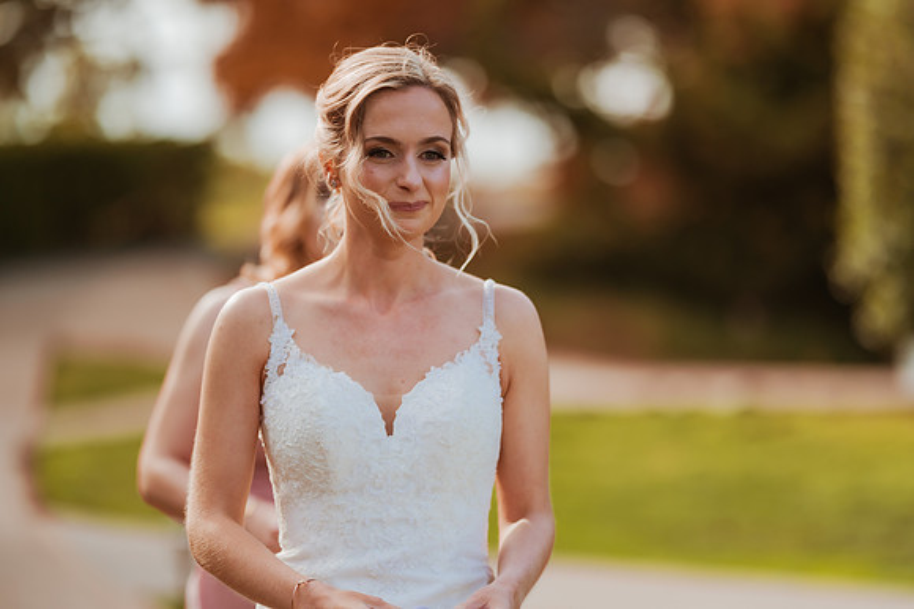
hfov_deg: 15.2
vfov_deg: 10.1
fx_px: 3425
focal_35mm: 135
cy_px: 304
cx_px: 457
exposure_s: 1/3200
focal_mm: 135
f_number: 1.8
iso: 125
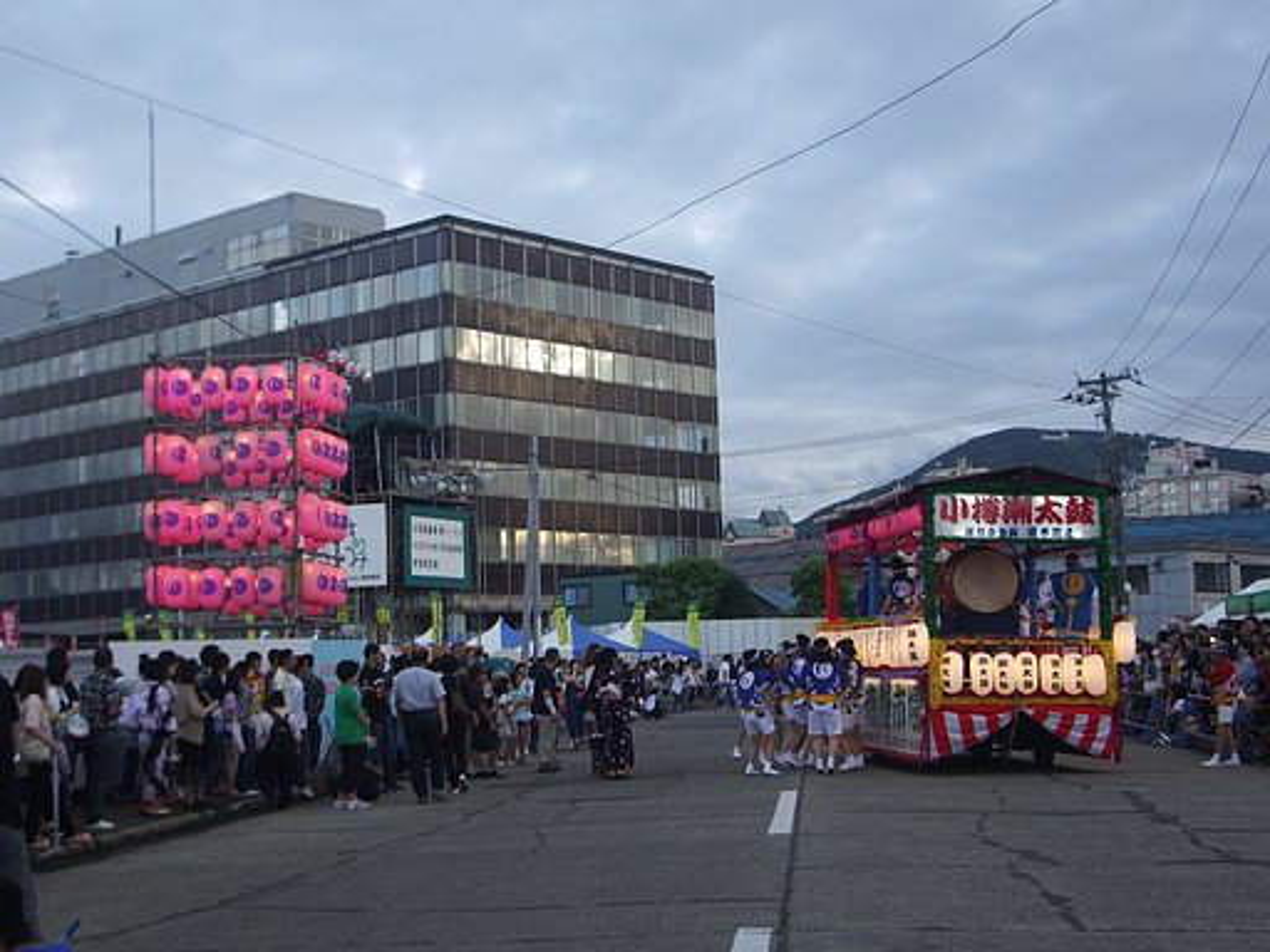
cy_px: 476
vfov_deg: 29.1
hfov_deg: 38.2
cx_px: 635
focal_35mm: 50
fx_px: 1834
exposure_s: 1/100
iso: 50
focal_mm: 8.2
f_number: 3.1
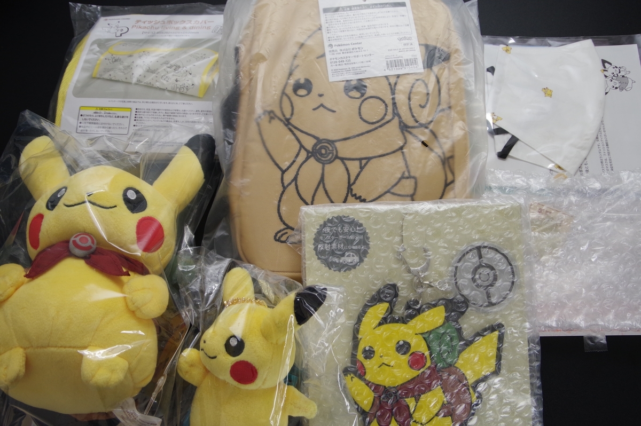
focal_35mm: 32
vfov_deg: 41.6
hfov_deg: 59.5
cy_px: 213
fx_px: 560
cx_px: 320
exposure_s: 1/15
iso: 800
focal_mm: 21
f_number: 9
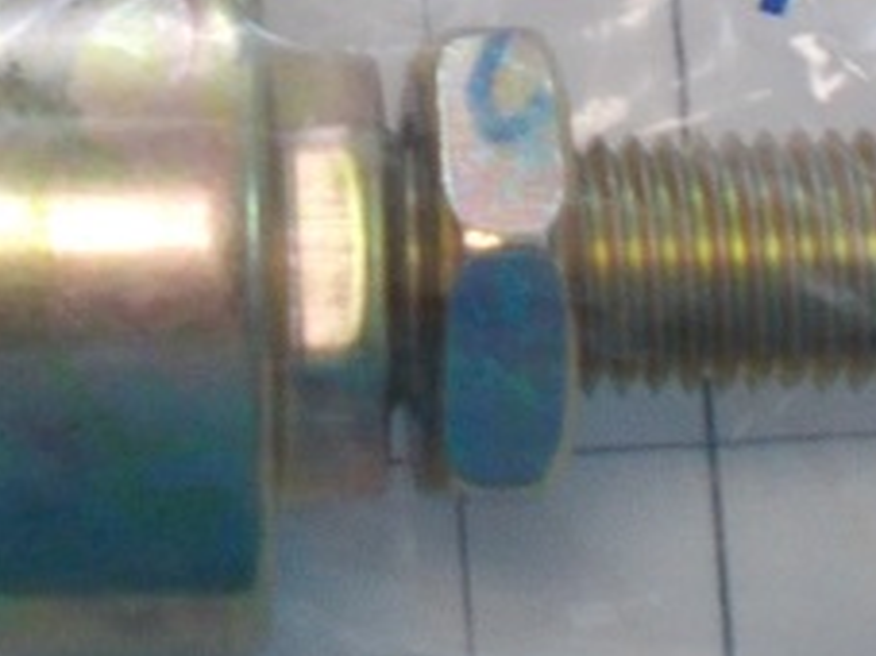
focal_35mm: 96
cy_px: -228
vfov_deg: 14.6
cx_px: 278
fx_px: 2428
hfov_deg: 20.4
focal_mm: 6
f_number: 3.6
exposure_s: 1/25
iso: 100
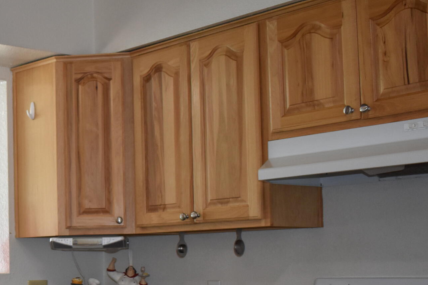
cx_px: -68
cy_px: 245
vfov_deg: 17.5
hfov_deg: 24.2
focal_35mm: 77
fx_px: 915
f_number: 3.8
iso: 800
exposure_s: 1/160
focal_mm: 22
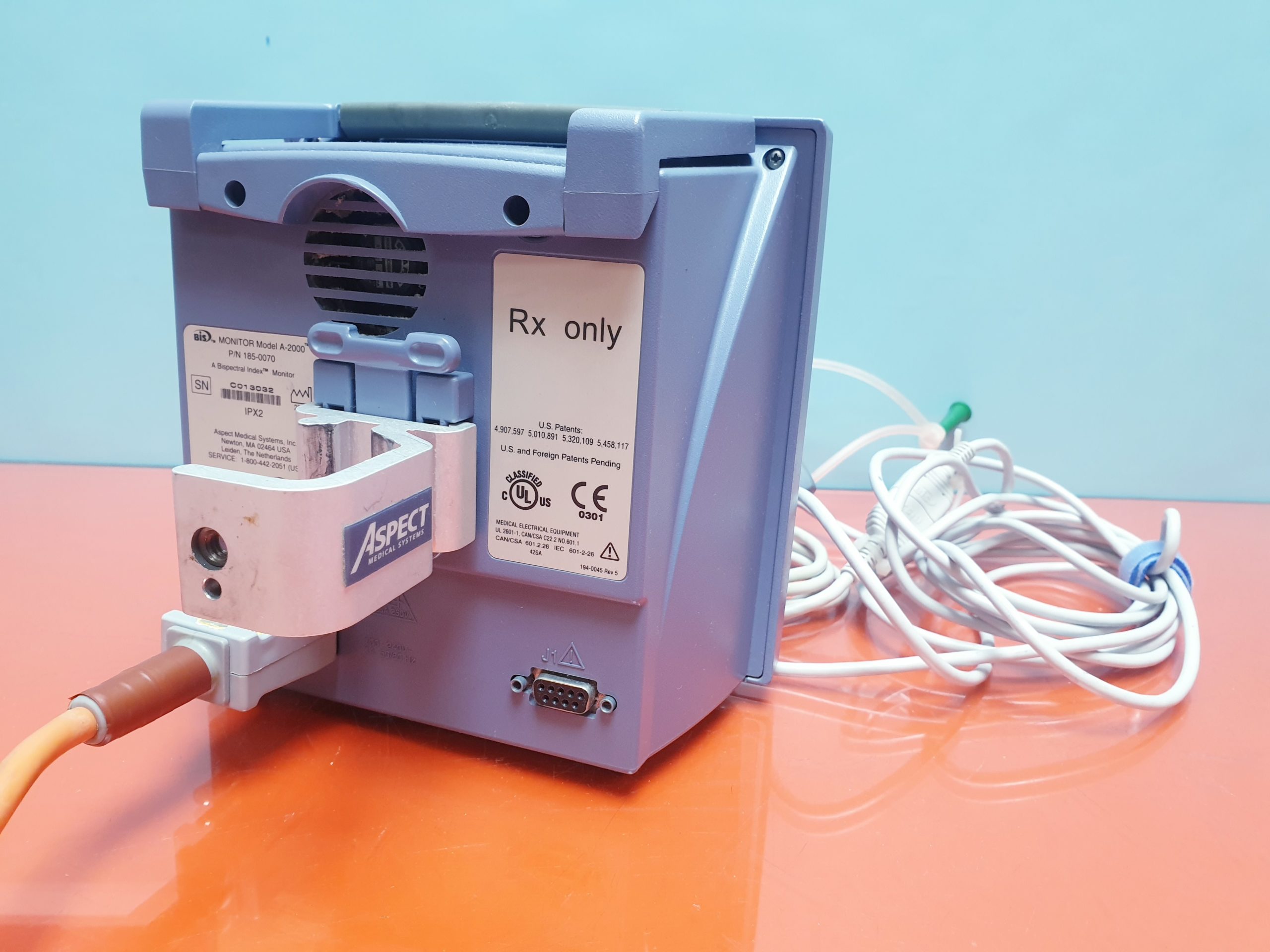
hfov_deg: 67.3
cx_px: 635
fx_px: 954
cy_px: 476
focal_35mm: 26
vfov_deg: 53.1
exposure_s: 1/50
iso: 200
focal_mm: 4.3
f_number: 2.4
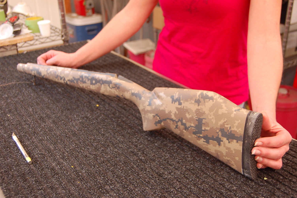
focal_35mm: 39
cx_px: 148
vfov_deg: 34.1
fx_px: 321
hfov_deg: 49.6
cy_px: 99
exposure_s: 1/20
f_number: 4.2
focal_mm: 26
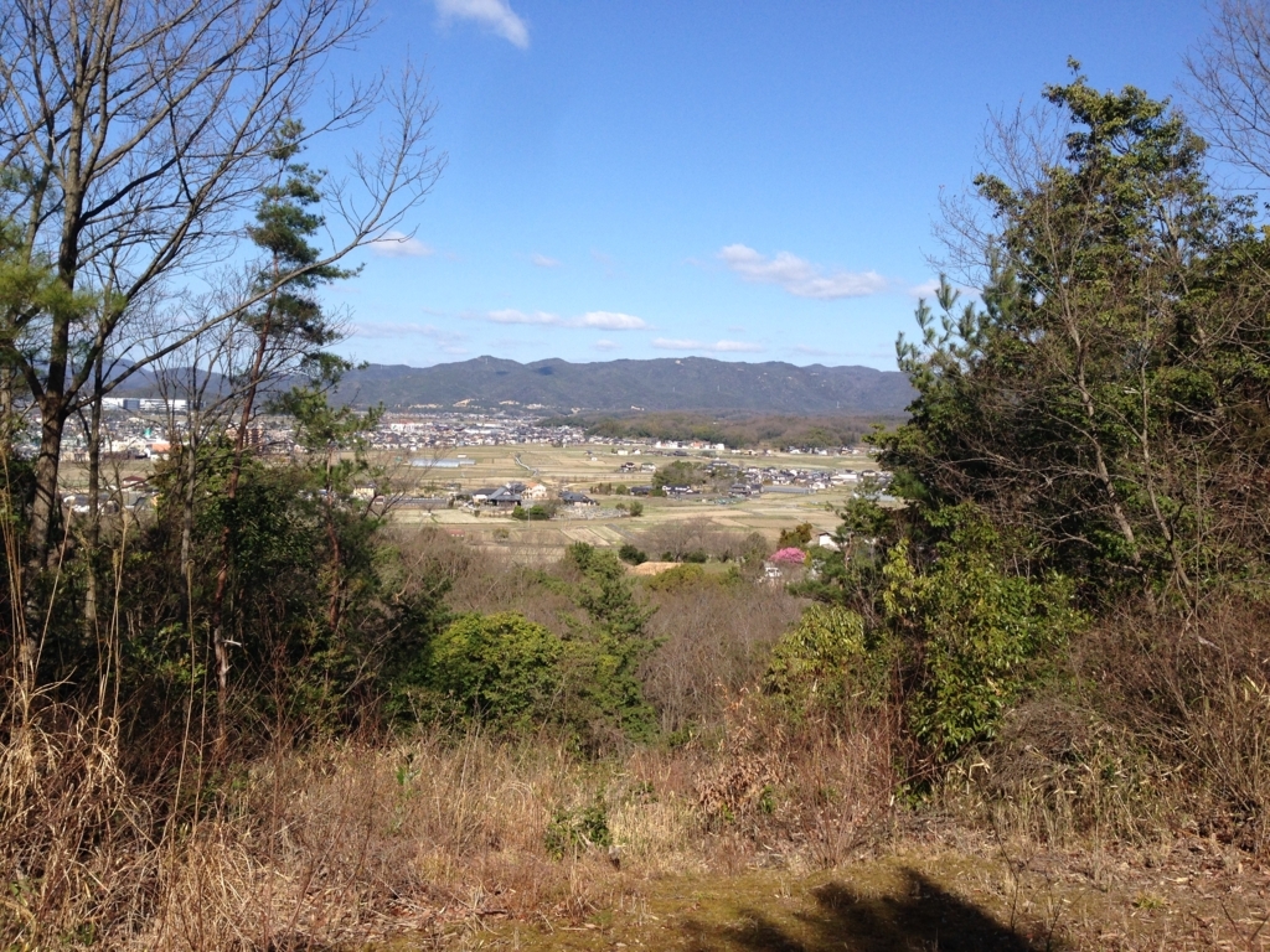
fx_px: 1211
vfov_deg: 42.9
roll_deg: -2.6
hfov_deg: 55.4
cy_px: 476
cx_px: 635
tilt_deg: -3.5
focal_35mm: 33
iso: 50
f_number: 2.4
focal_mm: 4.12
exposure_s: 1/1595
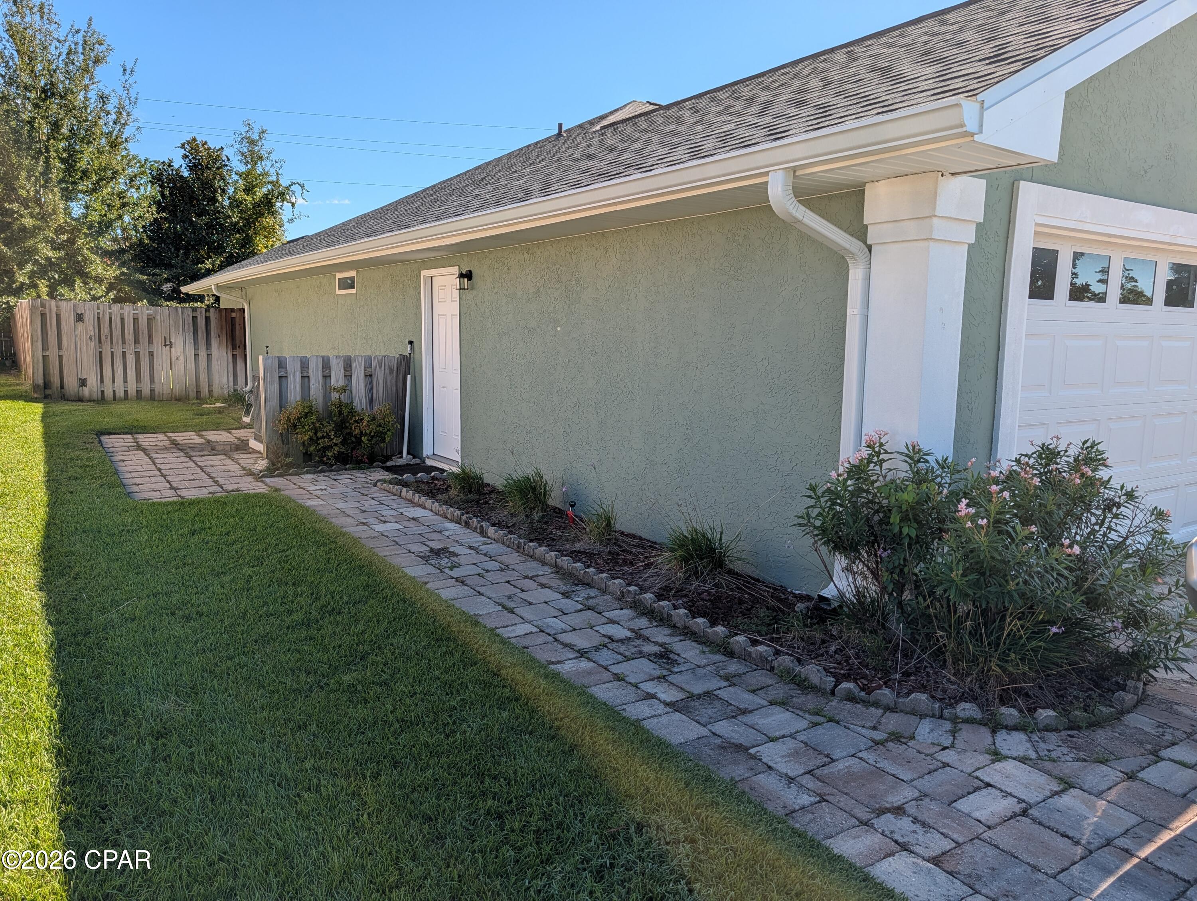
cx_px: 598
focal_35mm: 24
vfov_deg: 56.9
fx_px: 831
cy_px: 450
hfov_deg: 71.5
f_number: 1.68
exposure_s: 1/717
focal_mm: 6.9
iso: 19
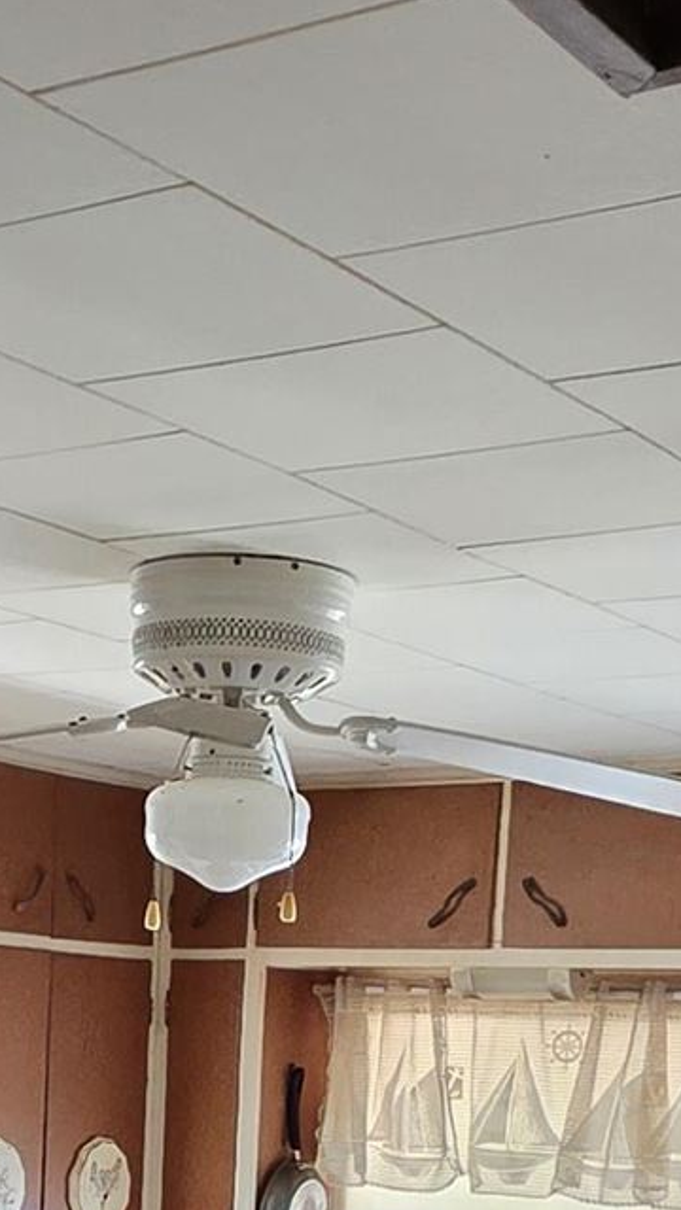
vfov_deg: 26.9
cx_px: 81
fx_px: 2183
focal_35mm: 68
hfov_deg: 17.5
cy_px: 1505
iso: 320
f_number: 1.9
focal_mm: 2.2
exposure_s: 1/60
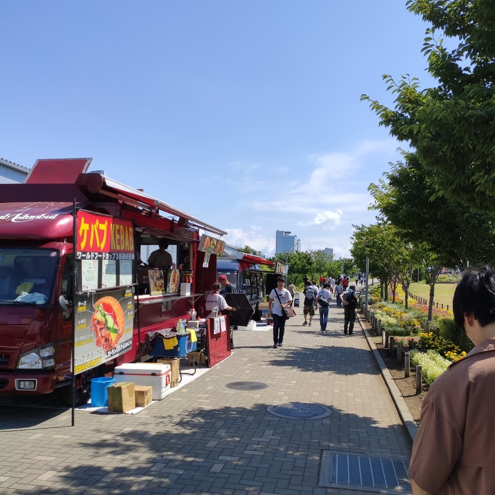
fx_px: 502
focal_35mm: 31
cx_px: 247
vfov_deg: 52.4
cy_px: 271
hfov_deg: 52.5
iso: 112
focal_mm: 4.77
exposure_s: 1/1846
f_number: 1.75
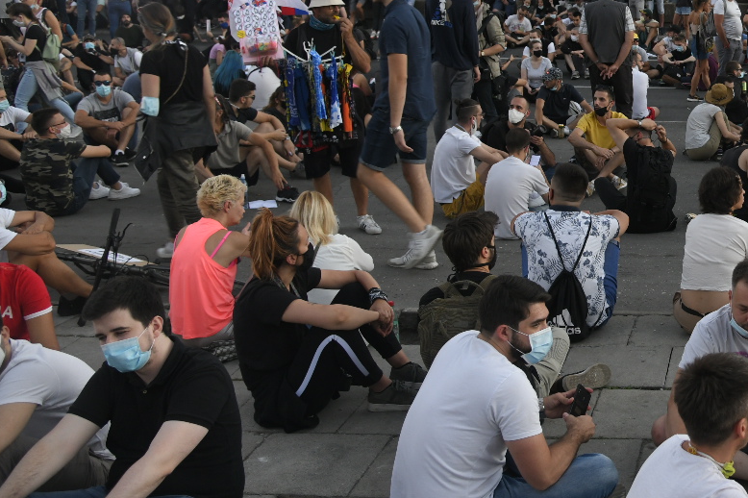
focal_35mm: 50
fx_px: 1038
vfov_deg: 26.7
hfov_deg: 35.5
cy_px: 133
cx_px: 764
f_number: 4
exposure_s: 1/125
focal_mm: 24
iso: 800
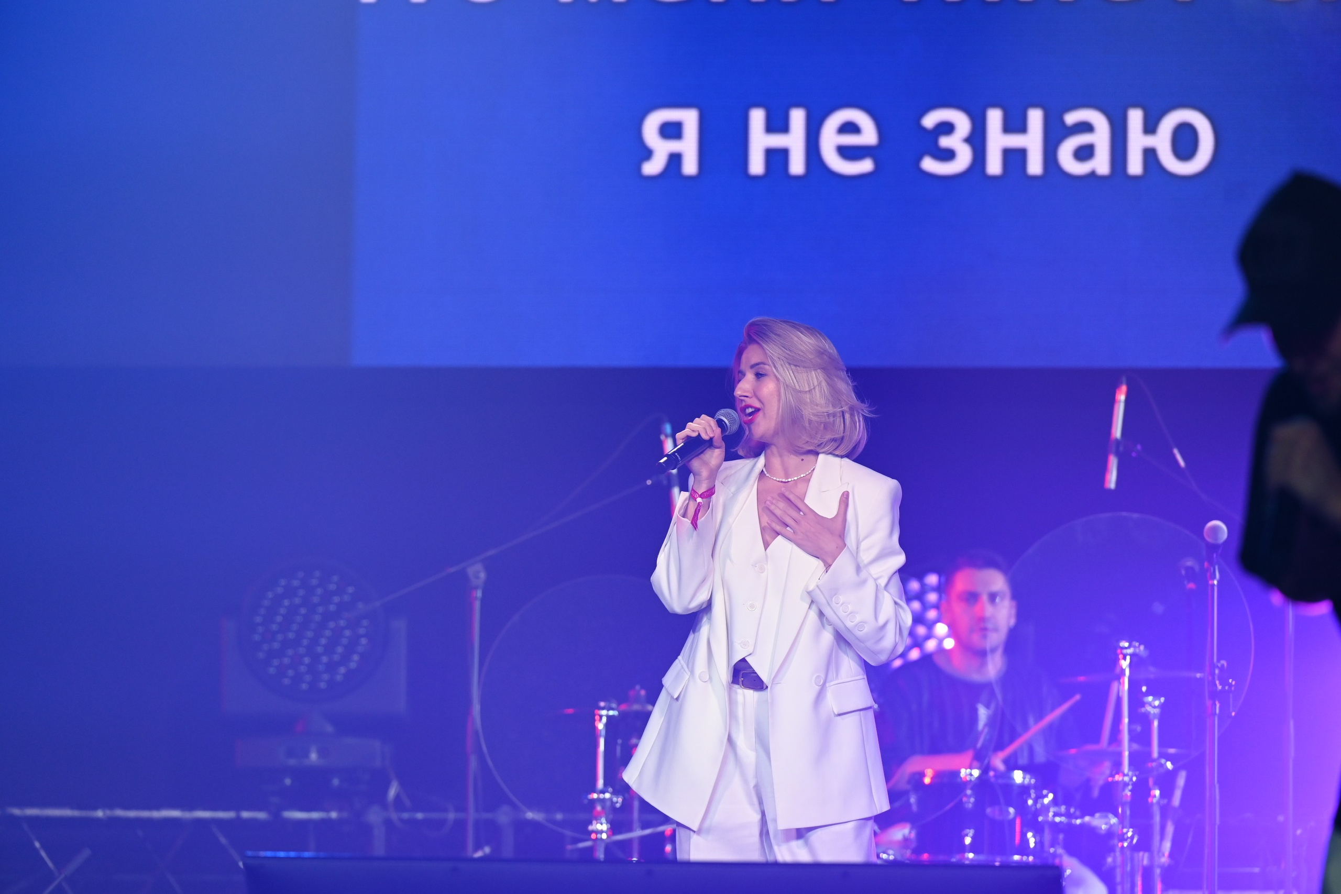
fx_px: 7450
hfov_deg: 10.3
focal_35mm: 200
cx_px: 670
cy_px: 447
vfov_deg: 6.9
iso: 1250
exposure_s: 1/400
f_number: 4
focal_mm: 200
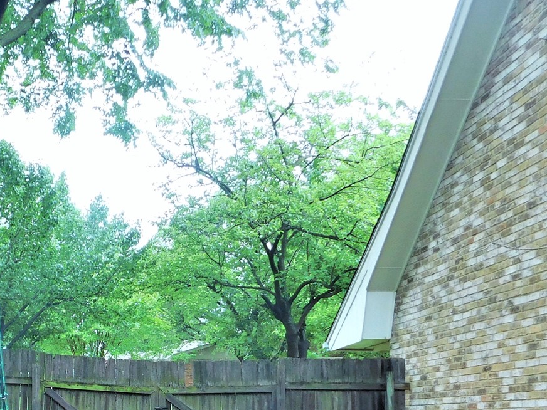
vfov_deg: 25.8
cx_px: 85
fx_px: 853
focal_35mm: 54
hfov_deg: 34.1
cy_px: 397
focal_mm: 4
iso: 125
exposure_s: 1/80
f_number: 3
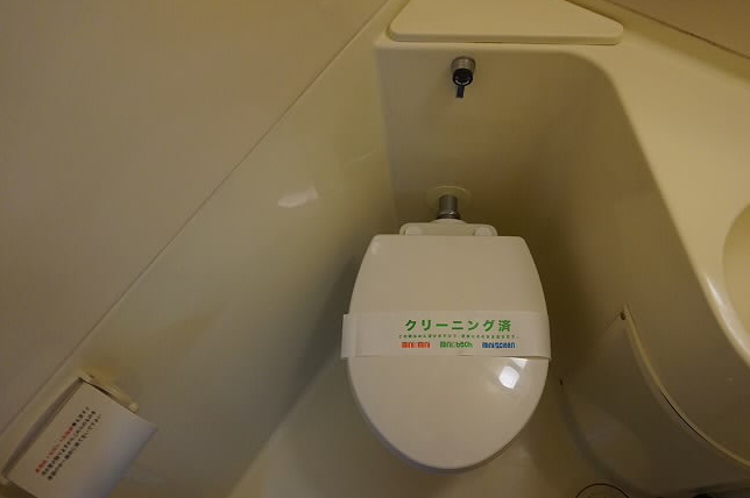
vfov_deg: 47.8
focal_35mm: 27
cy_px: 275
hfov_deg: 67.3
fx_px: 562
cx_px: 402
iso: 1600
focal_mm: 16
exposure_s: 1/160
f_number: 4
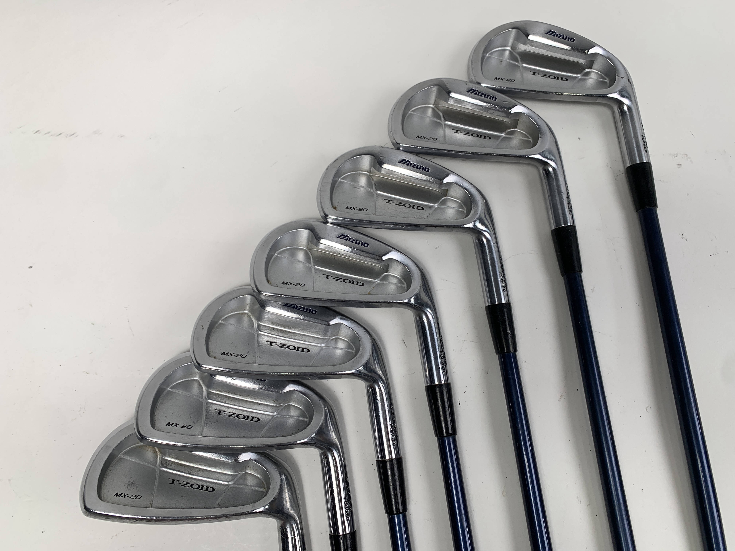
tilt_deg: -77.1
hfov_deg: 67.3
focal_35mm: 26
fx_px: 552
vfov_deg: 53.1
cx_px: 368
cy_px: 276
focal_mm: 4.25
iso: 25
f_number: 1.8
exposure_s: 1/275
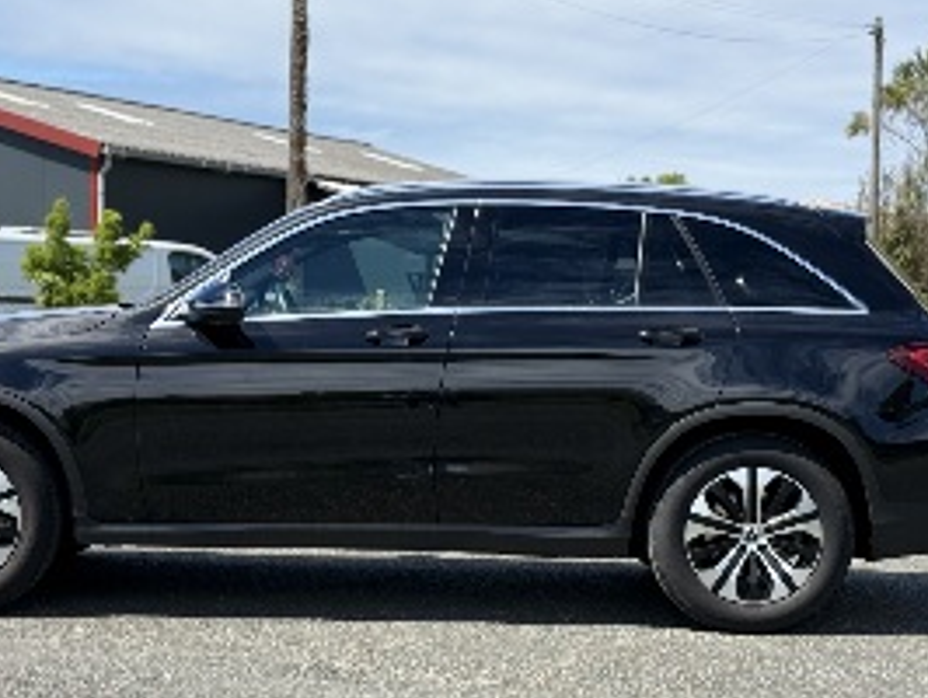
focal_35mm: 75
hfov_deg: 26.0
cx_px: 440
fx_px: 2012
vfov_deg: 19.6
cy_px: 447
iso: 80
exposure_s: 1/3226
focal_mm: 6.76
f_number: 1.78
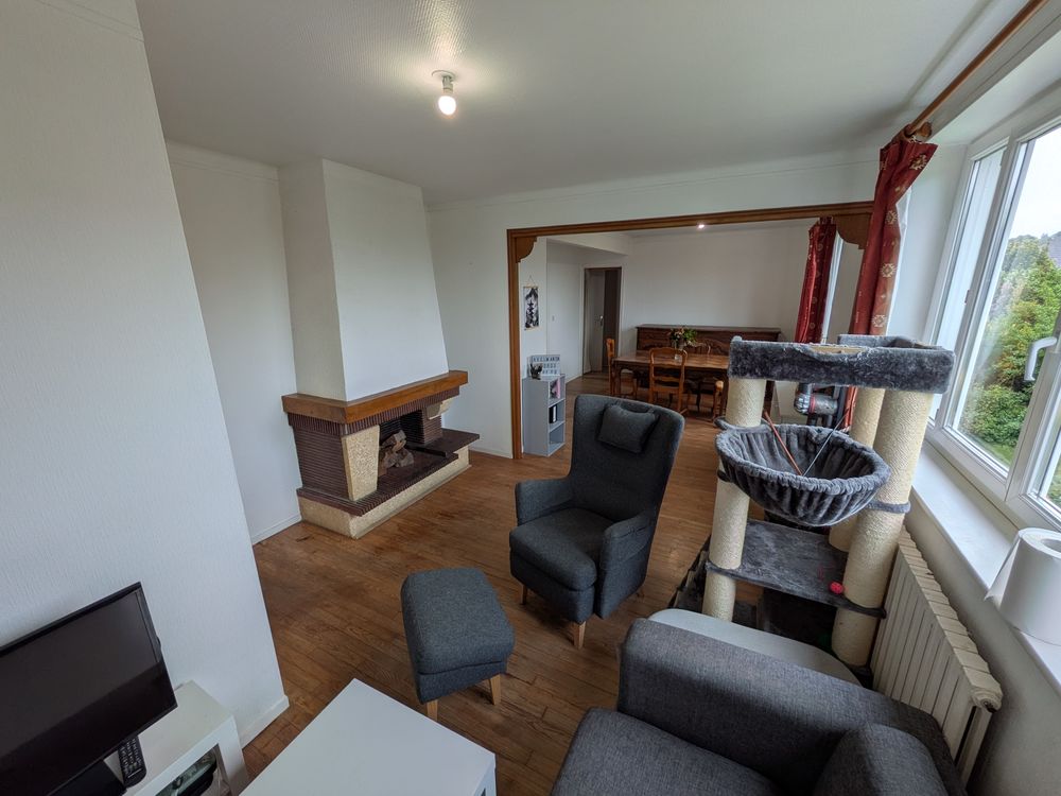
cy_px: 398
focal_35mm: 14
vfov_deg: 85.7
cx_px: 530
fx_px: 429
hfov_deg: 102.1
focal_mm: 1.83
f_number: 2.2
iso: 50
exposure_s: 1/107
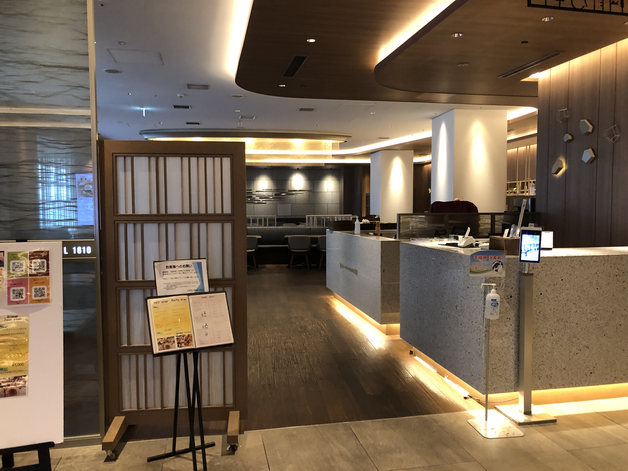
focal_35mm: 28
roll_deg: -1.0
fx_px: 508
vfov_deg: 49.7
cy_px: 236
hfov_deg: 63.4
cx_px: 314
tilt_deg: -3.2
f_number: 1.8
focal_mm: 3.99
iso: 64
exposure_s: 1/15
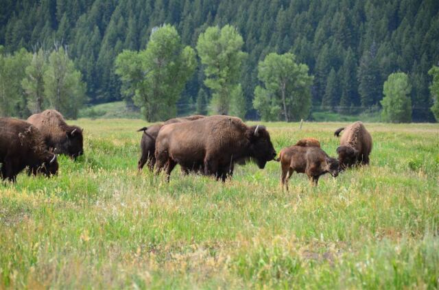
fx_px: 2463
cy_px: 145
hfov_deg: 10.2
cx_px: 220
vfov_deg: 6.7
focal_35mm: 202
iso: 200
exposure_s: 1/500
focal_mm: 135
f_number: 5.6
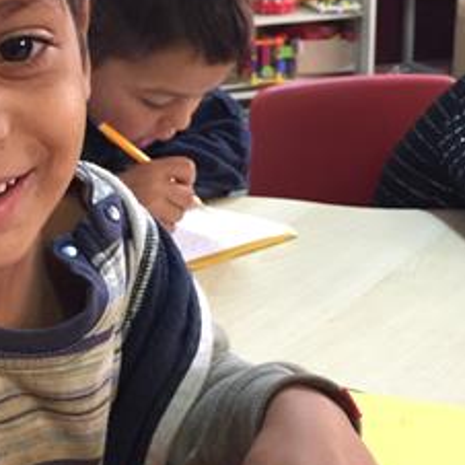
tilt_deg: -17.8
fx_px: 1033
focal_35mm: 68
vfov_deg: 25.3
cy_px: 200
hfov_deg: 25.2
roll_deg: +2.7
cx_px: 144
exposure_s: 1/10
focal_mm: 4.15
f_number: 2.2
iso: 100
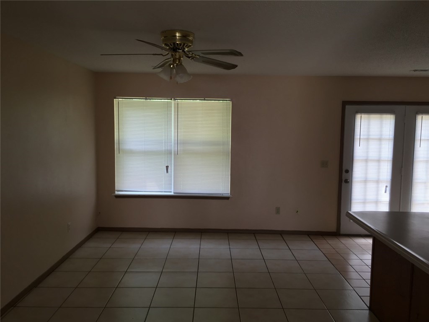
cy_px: 161
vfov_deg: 48.2
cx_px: 214
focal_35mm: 29
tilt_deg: -2.9
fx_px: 359
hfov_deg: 61.7
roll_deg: +0.2
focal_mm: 4.15
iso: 25
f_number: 2.2
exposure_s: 1/40
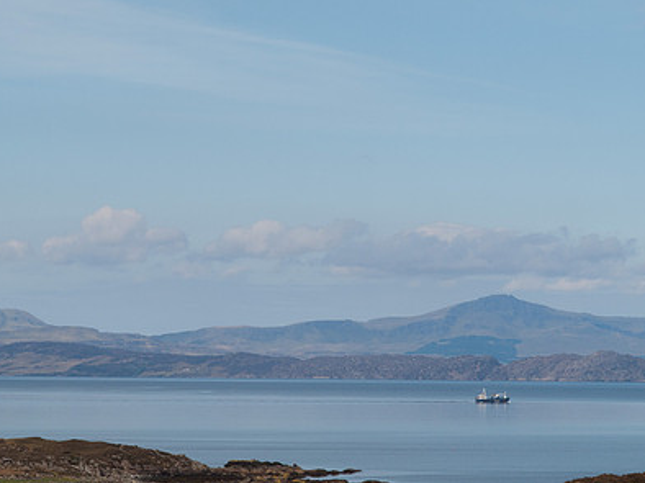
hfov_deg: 12.0
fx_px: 3073
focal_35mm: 165
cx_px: 332
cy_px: 263
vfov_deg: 9.0
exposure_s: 1/640
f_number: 9
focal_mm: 56
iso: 200
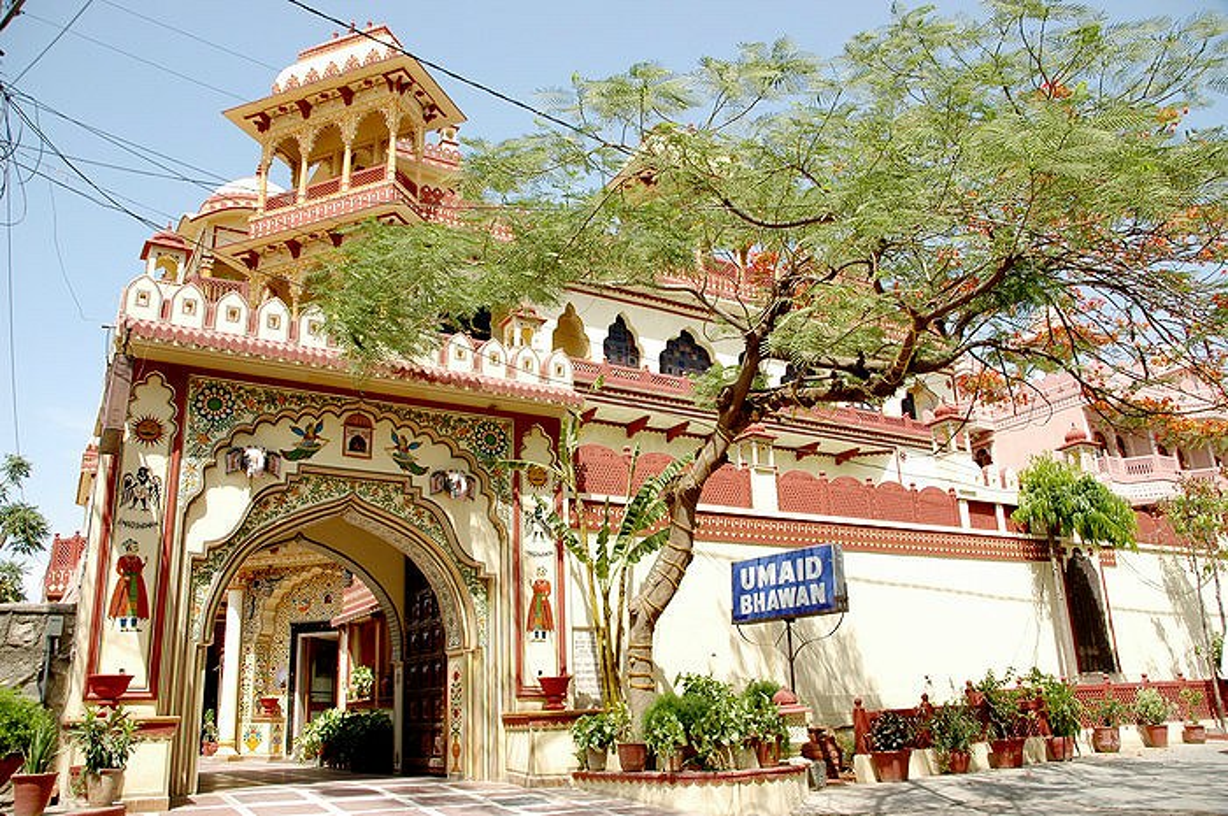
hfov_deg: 67.4
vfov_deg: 47.8
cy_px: 408
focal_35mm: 27
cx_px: 614
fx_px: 920
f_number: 8
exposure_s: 1/250
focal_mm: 18
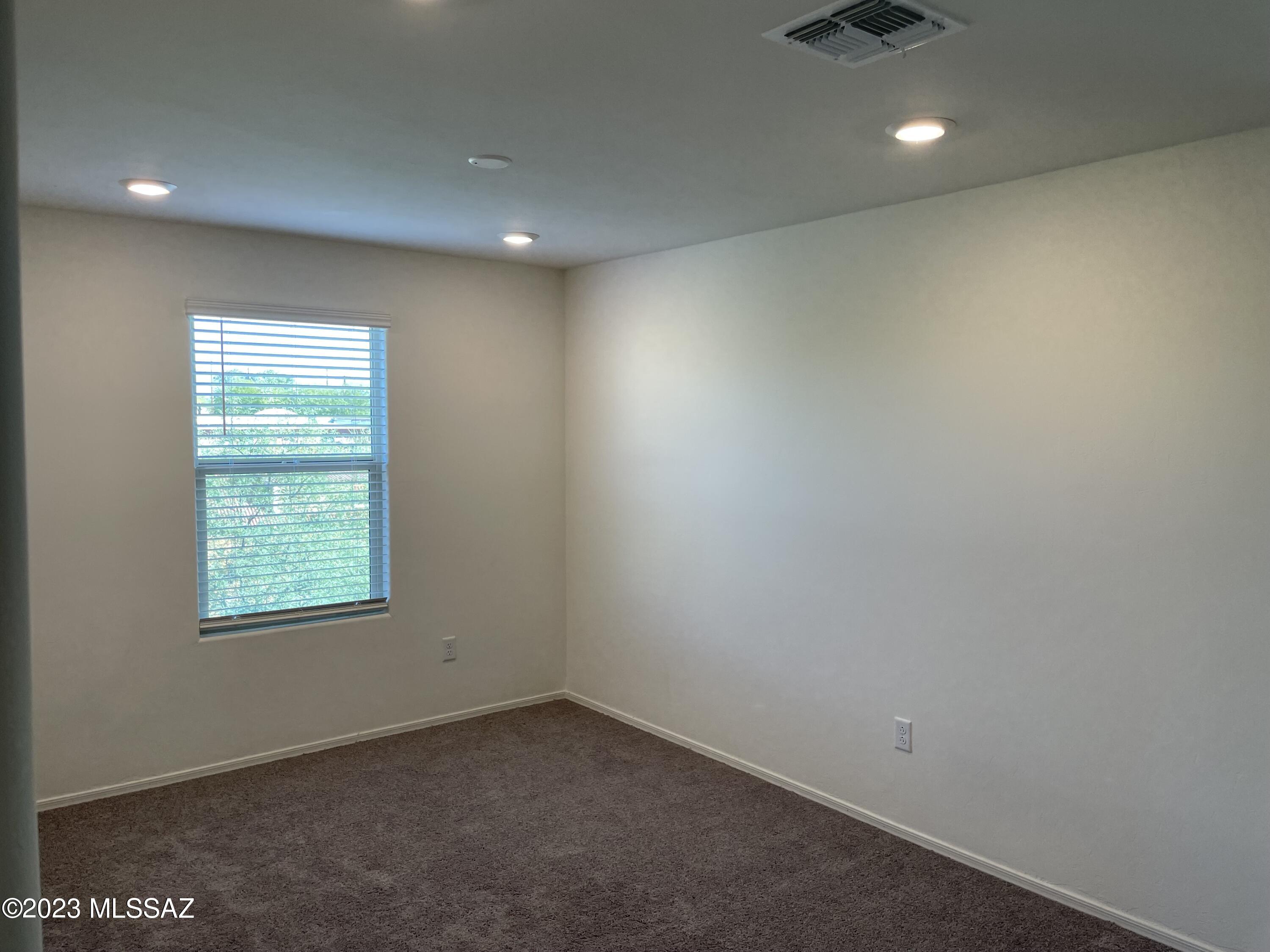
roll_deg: +0.0
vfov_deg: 53.1
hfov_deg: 67.3
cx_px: 635
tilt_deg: -1.8
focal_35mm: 26
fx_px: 954
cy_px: 476
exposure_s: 1/120
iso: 64
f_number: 1.6
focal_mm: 4.2
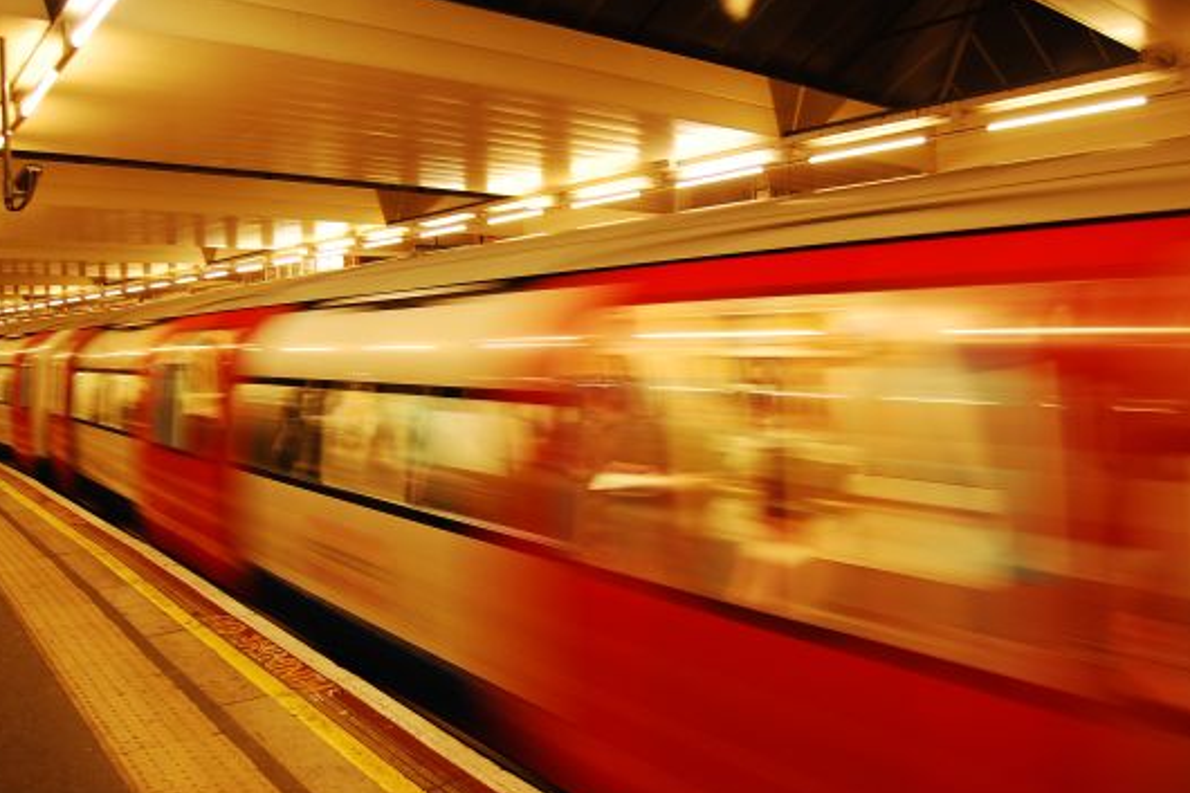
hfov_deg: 65.5
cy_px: 404
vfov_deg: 46.4
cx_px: 602
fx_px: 925
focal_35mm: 28
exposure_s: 1/8
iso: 200
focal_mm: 18
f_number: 3.5
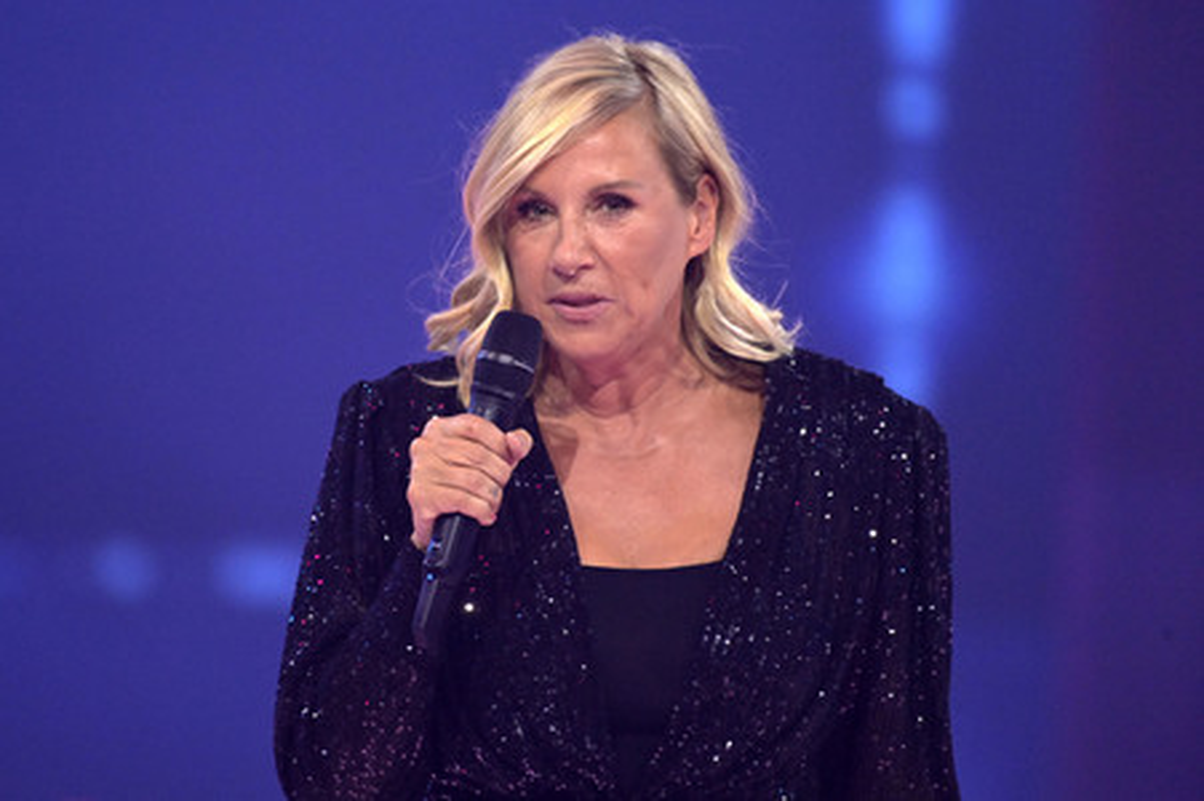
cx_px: 602
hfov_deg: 4.1
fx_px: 16710
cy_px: 400
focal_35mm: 500
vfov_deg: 2.7
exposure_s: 1/400
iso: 8000
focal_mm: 500
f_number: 5.6
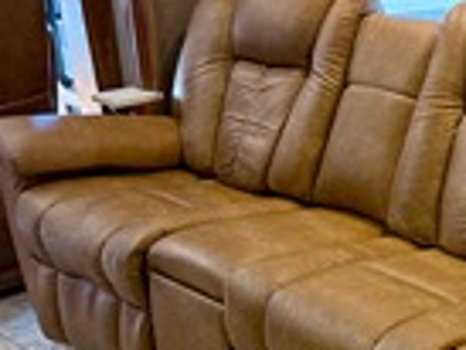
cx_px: 435
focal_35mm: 70
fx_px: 943
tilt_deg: -18.5
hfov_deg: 26.6
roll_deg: +1.1
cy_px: 204
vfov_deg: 21.0
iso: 200
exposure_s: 1/63
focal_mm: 6.76
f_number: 1.78
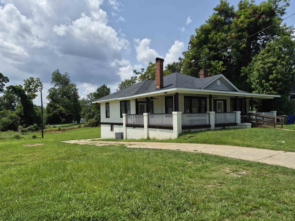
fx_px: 205
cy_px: 113
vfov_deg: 56.8
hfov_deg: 71.6
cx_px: 150
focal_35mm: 24
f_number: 1.8
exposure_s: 1/7696
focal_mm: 5.4
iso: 80
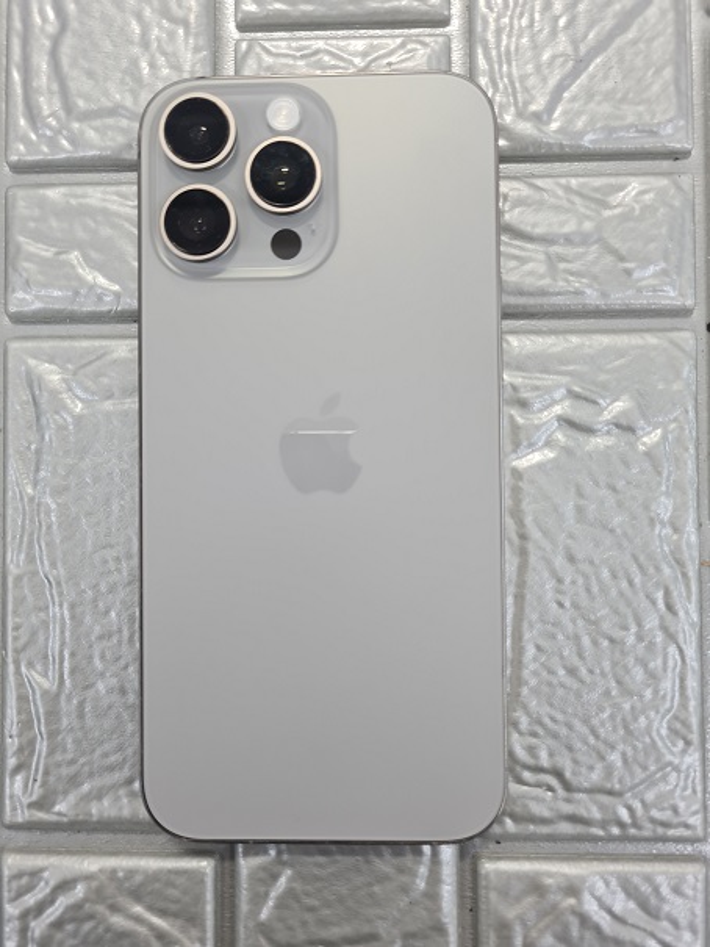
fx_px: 711
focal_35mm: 26
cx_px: 355
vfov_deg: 67.3
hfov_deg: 53.1
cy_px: 474
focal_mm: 5.4
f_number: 1.8
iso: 80
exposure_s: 1/60
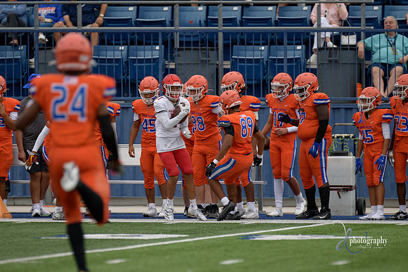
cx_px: 170
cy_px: 201
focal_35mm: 398
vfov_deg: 3.5
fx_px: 4515
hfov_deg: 5.2
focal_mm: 270
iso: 280
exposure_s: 1/800
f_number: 2.8
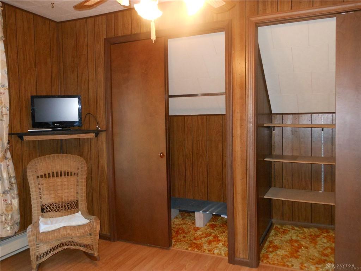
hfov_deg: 55.4
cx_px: 180
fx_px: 344
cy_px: 136
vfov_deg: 42.9
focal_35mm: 33
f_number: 4
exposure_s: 1/25
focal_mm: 5.9
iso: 400
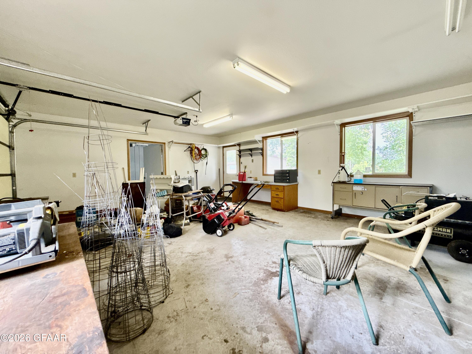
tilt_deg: -2.8
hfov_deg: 102.1
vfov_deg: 85.7
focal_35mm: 14
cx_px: 236
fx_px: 191
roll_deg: +0.1
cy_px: 177
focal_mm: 2.22
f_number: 2.2
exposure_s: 1/120
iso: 400
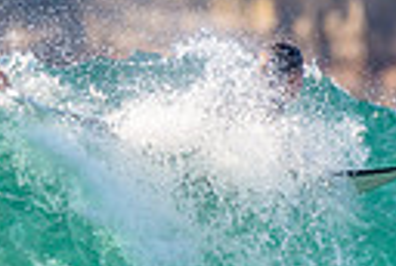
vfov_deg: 0.5
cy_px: 414
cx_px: -242
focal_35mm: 2770
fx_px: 30541
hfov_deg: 0.7
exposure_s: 1/2000
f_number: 5.6
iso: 220
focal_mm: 500
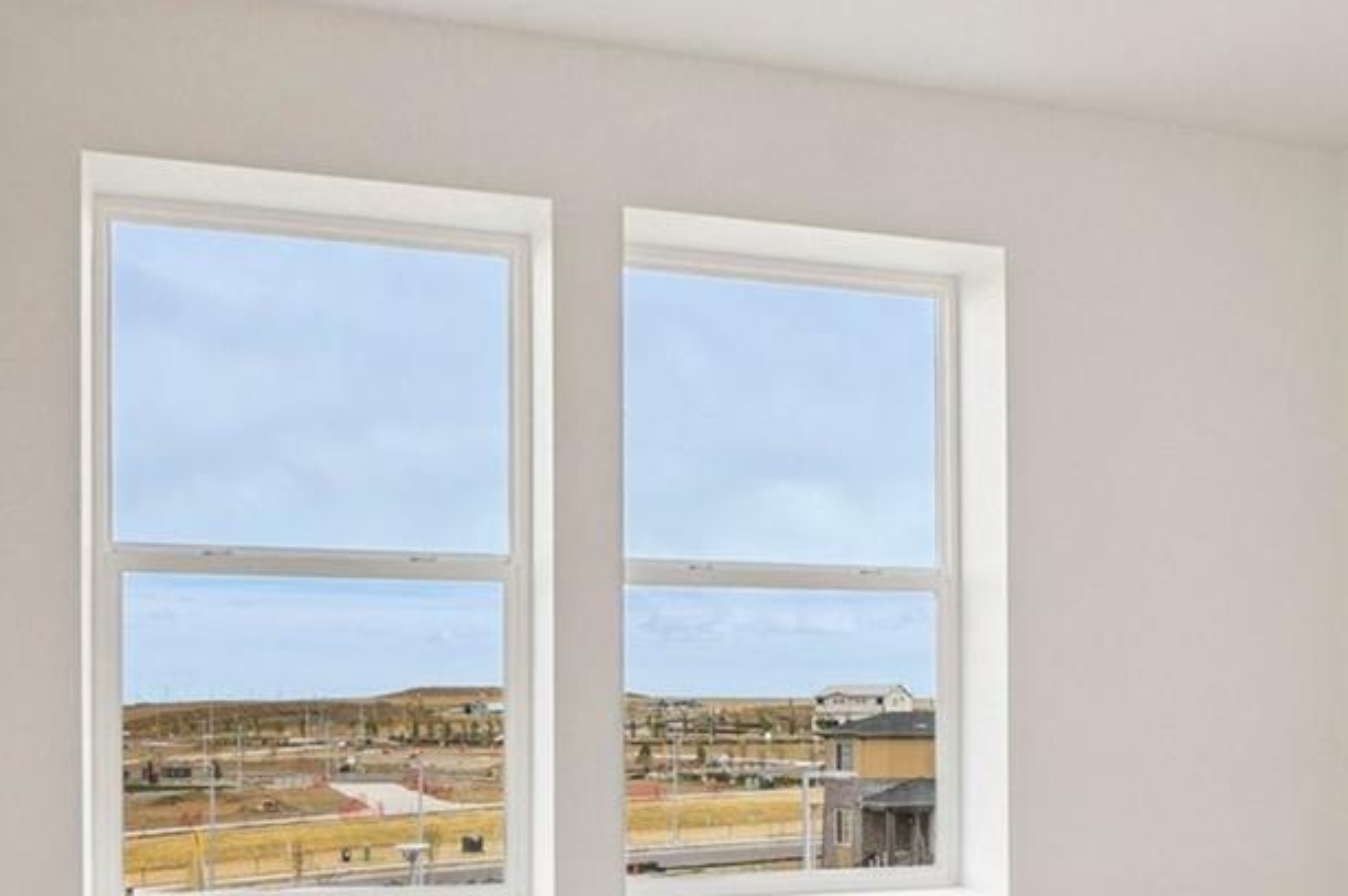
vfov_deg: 28.0
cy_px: 731
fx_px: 1759
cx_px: 983
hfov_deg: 40.9
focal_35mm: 47
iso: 100
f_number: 8
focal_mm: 12
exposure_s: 1/50
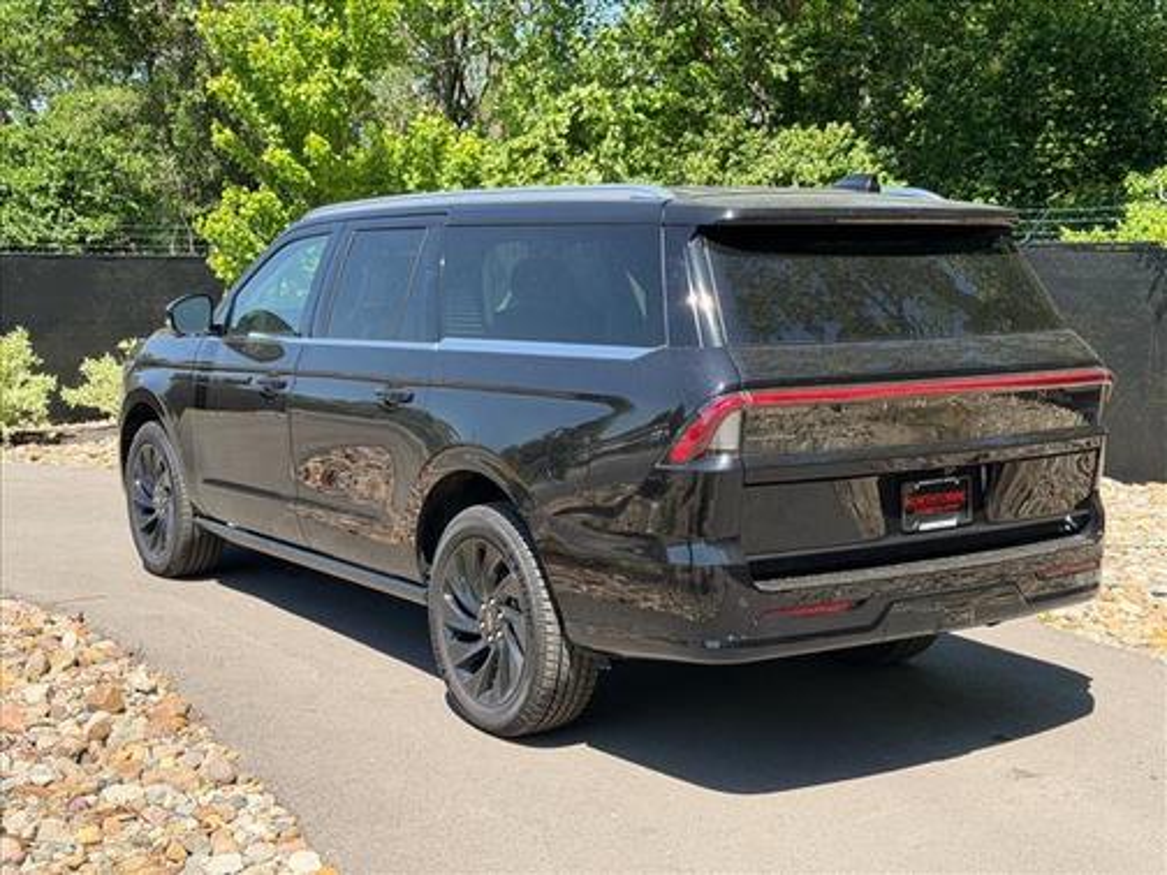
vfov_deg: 30.3
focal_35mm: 48
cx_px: 584
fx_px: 1618
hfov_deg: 39.7
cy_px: 438
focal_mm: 6.76
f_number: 1.78
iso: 100
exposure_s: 1/2033
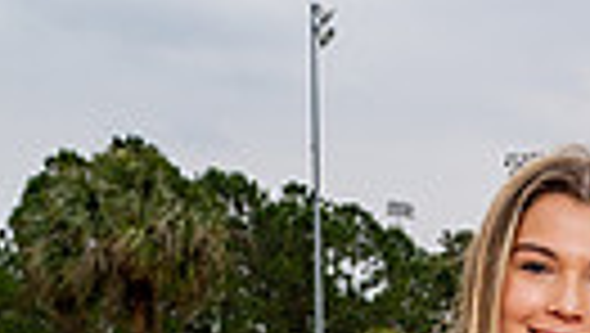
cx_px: 653
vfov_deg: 8.5
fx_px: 1973
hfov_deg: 16.5
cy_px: 900
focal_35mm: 126
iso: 100
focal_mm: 35
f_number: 8
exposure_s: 1/250
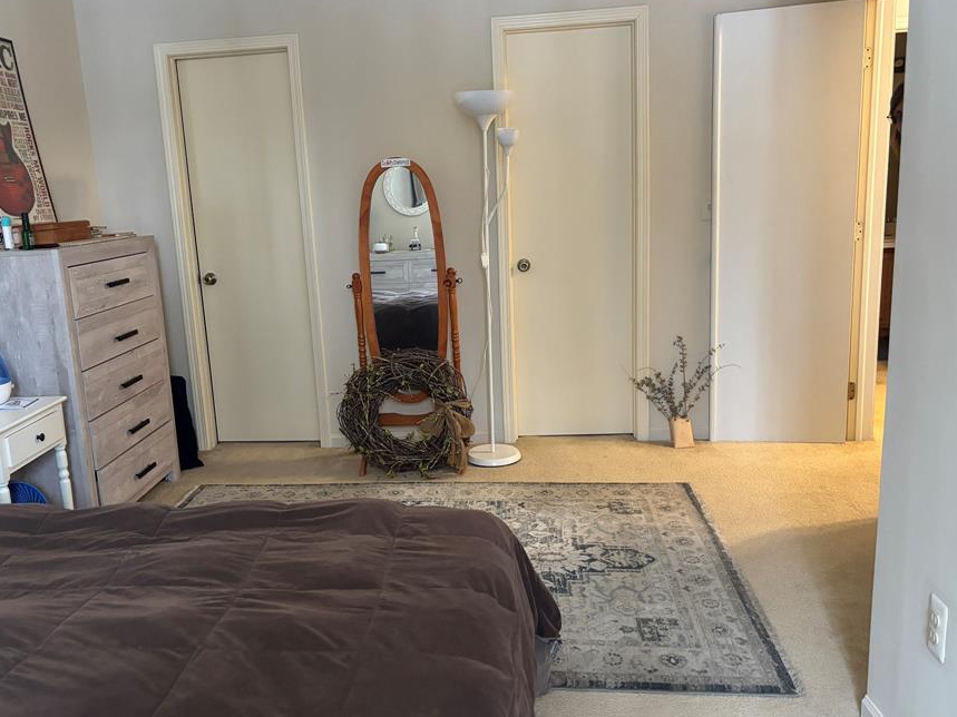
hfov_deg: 58.2
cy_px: 358
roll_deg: +2.4
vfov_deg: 45.4
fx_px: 857
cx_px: 420
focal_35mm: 31
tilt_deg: -12.1
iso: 500
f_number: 1.6
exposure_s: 1/60
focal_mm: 5.96
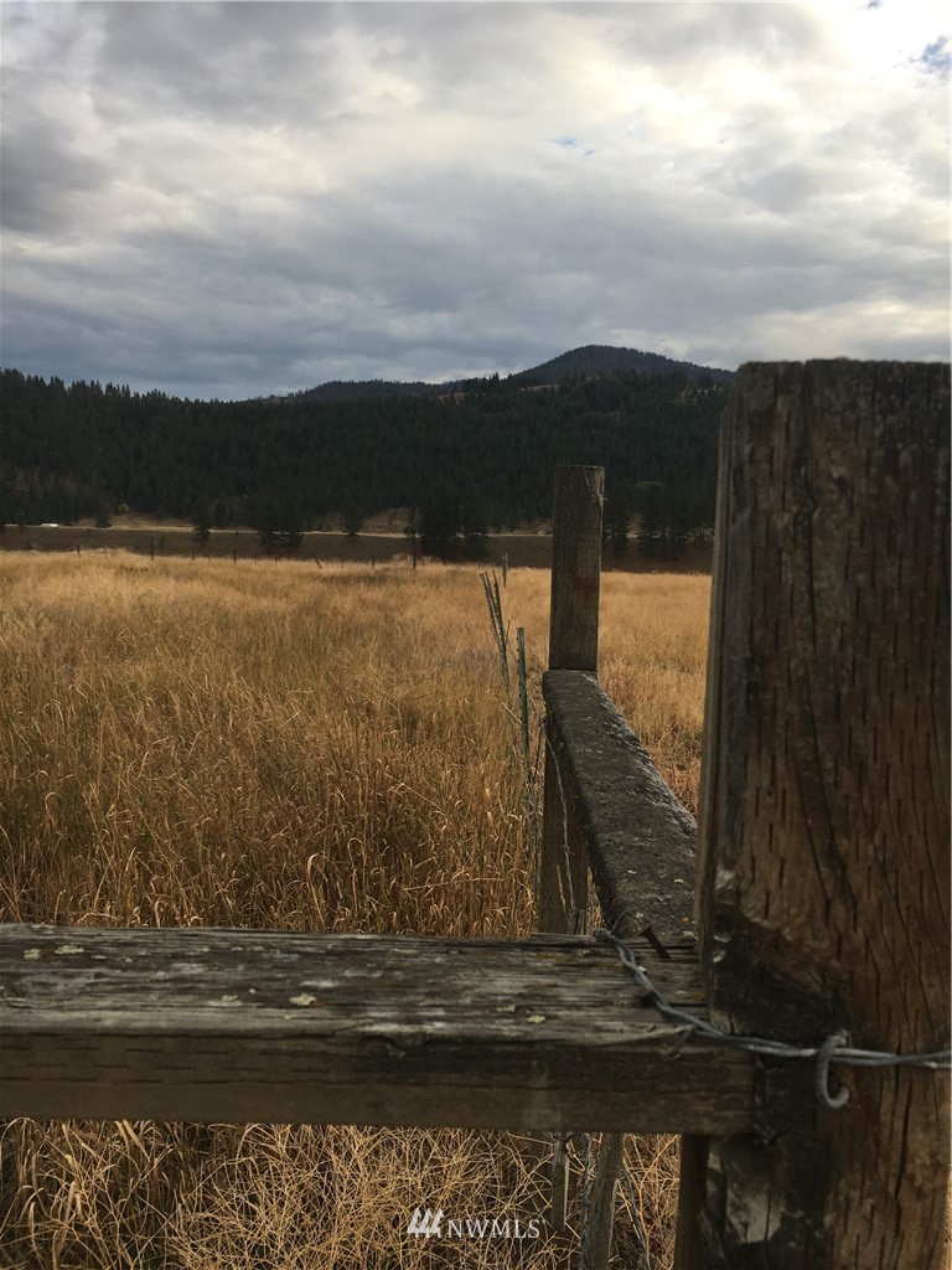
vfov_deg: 61.7
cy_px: 635
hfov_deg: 48.2
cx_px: 476
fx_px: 1063
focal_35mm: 29
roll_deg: -1.6
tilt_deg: -4.8
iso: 25
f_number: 2.2
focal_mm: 4.15
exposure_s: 1/530
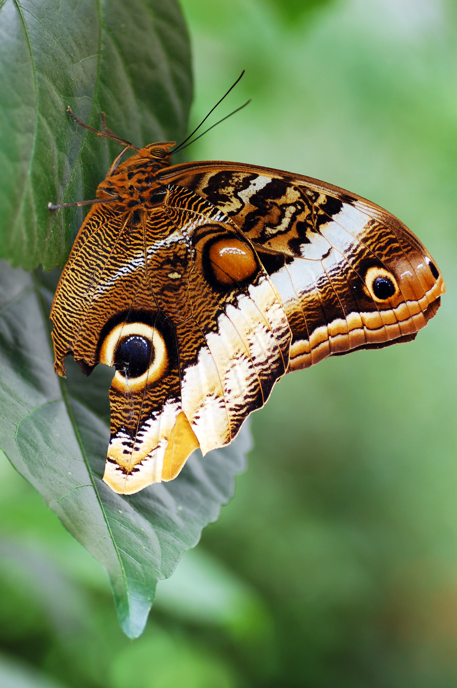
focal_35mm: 135
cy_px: 344
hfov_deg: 10.1
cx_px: 228
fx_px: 2575
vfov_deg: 15.2
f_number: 4
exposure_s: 1/100
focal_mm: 90
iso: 200
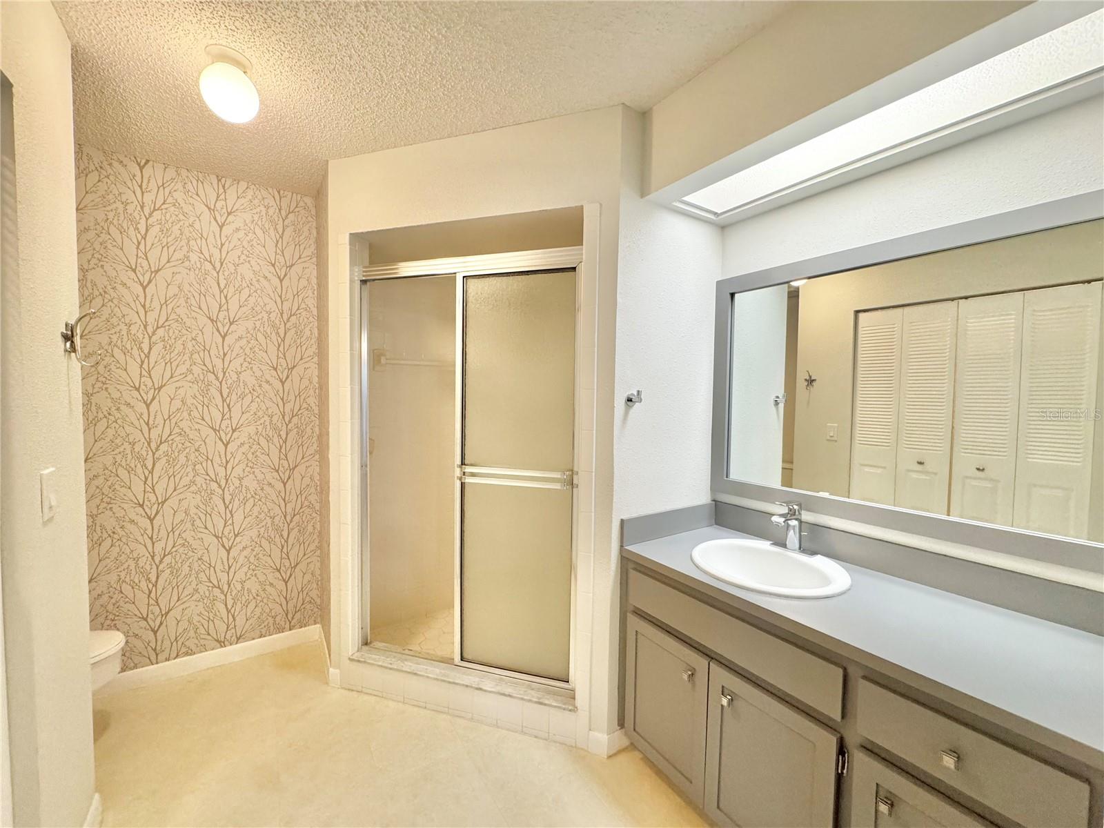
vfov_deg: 85.7
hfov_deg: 102.1
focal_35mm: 14
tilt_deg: -2.5
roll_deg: -0.8
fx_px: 446
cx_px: 552
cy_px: 414
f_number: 2.2
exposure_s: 1/120
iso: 320
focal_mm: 2.22
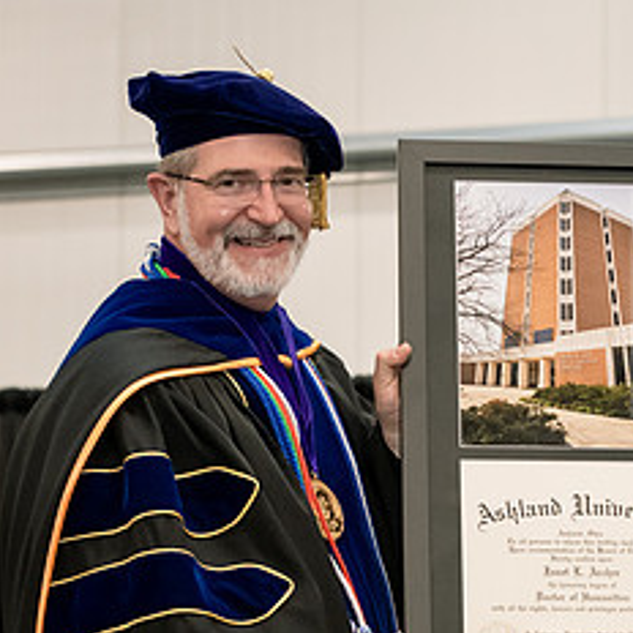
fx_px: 3083
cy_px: 520
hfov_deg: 11.7
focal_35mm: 149
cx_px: 548
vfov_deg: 11.7
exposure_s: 1/200
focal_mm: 70
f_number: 4.5
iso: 3200
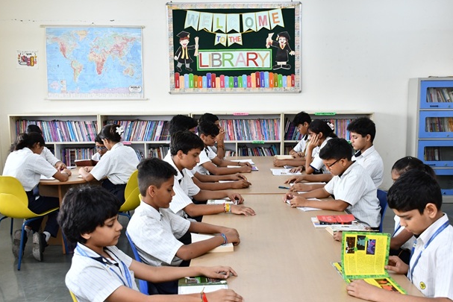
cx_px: 246
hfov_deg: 49.5
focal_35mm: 39
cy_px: 168
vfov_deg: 34.2
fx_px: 491
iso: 800
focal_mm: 23
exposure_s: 1/80
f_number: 5.6
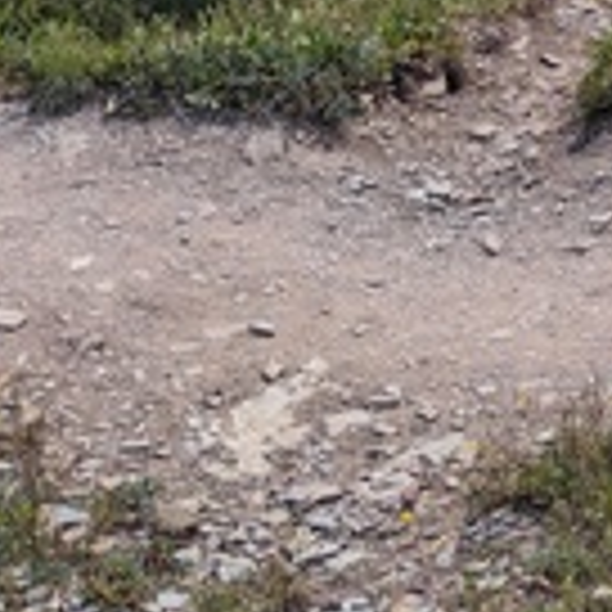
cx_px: 1148
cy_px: -306
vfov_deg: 16.2
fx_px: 1960
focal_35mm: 98
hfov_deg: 15.1
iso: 42
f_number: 1.73
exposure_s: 1/975
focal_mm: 4.38
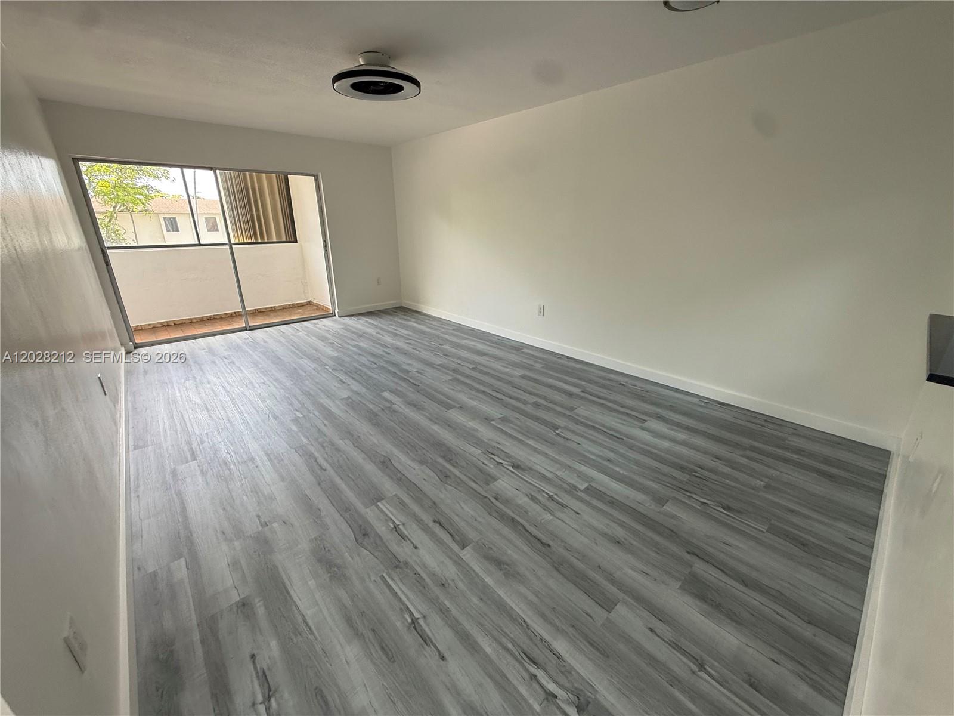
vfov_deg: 85.7
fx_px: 386
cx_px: 477
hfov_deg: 102.1
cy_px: 358
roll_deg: -0.2
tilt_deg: -20.0
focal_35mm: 14
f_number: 2.2
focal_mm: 2.22
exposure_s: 1/120
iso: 125
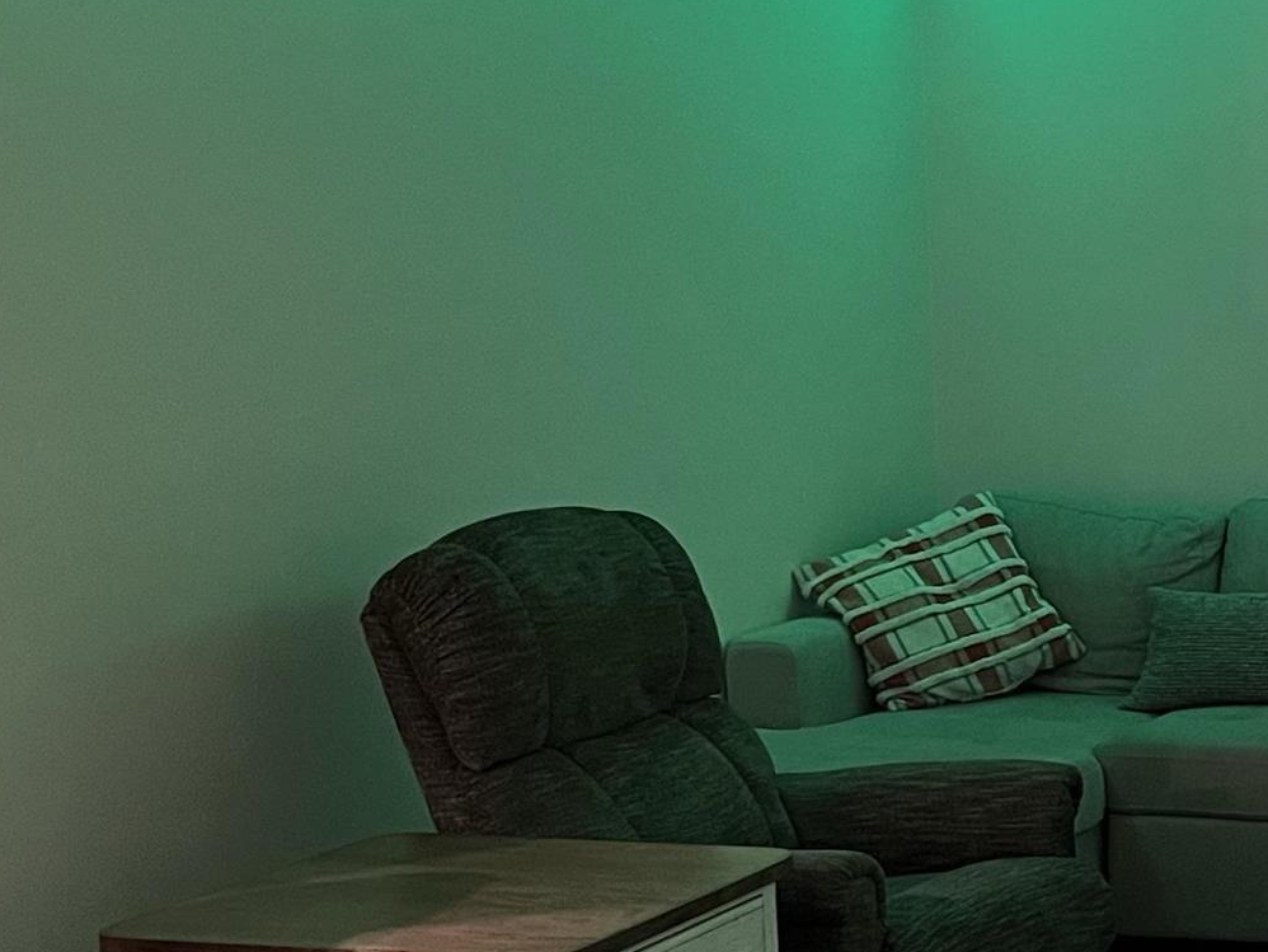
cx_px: 1653
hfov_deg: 21.9
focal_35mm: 80
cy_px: 473
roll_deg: +1.2
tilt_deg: -5.8
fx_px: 2931
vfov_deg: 18.4
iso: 640
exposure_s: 1/30
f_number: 1.5
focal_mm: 5.7
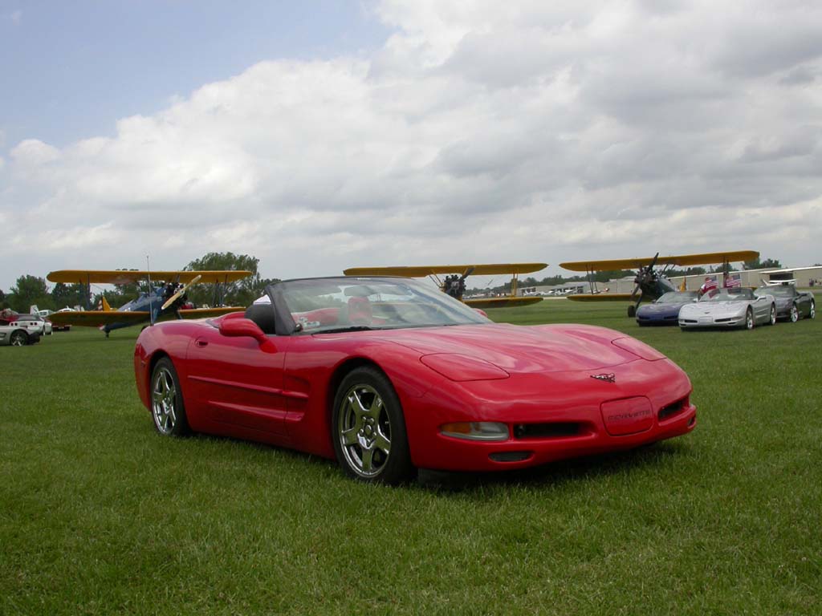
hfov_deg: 49.0
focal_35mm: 38
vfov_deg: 37.7
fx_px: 902
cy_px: 308
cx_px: 411
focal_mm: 7.85
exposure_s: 1/353
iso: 100
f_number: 7.5
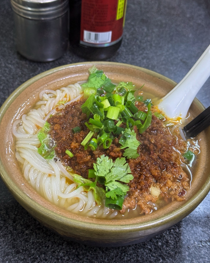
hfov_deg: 29.7
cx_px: 107
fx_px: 396
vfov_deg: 36.7
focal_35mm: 51
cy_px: 128
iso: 250
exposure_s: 1/33
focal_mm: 6.86
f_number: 1.78
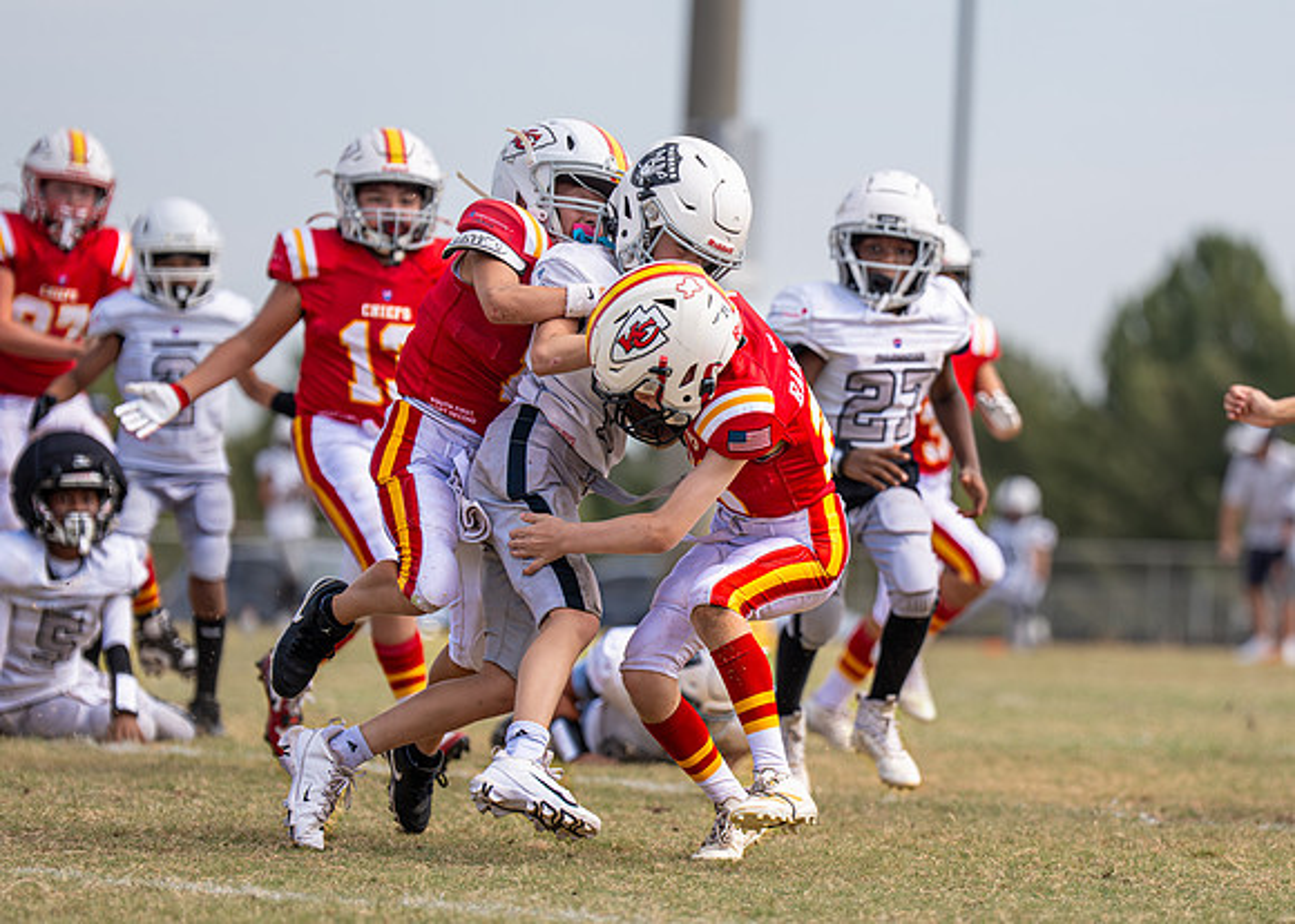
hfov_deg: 7.5
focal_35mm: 268
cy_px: 519
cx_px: 781
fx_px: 9853
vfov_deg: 5.4
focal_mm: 167
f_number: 2.8
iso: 160
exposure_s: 1/3200
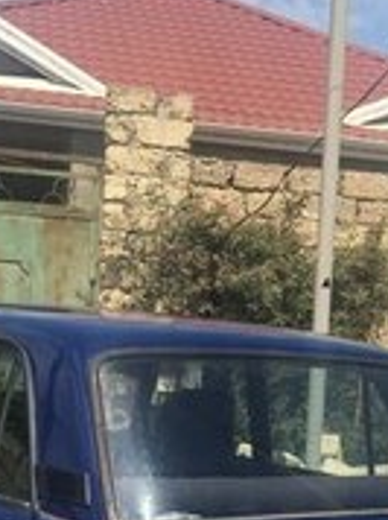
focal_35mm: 81
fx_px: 1213
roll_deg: -3.4
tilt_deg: -10.1
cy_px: 570
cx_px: 222
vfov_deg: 22.8
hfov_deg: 18.2
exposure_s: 1/1570
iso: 25
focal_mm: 4.15
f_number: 2.2
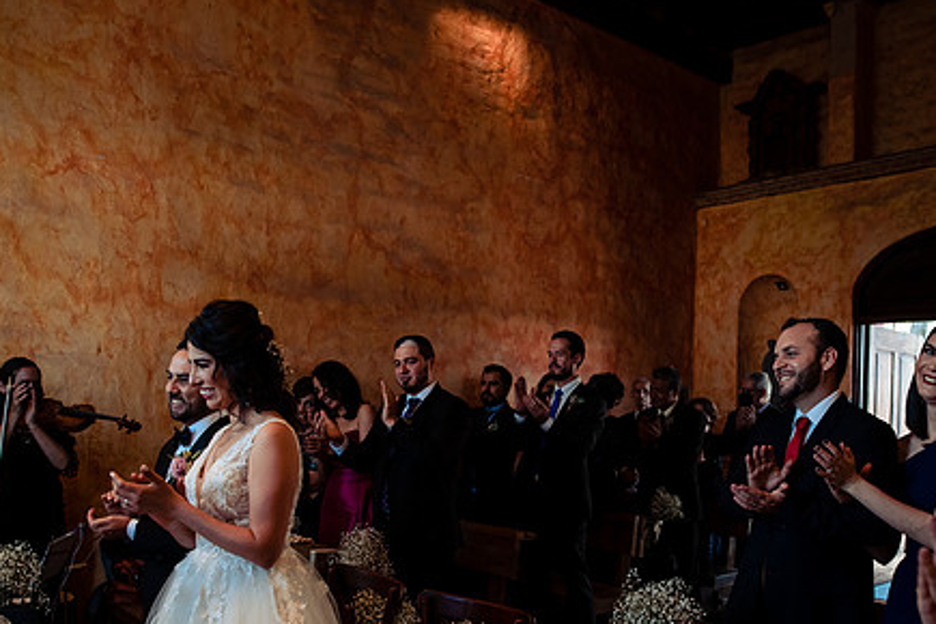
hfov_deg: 58.4
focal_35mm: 32
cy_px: 406
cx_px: 549
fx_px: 832
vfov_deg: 40.7
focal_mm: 24
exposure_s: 1/125
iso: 1250
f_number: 3.5
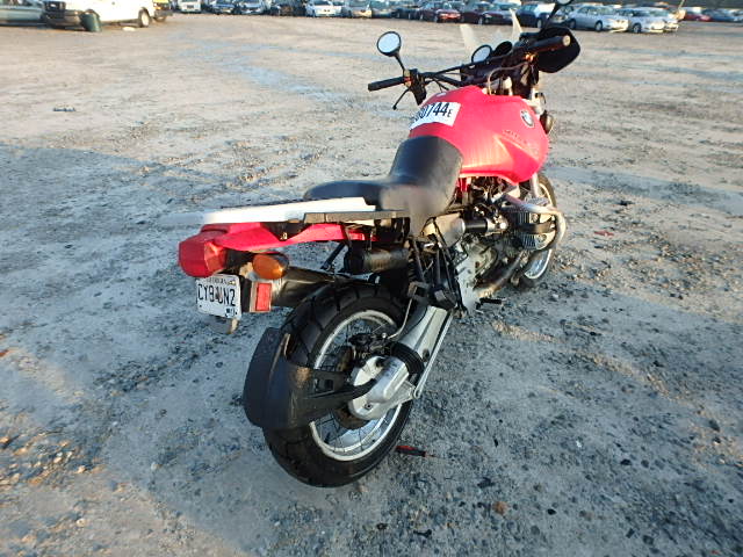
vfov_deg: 63.4
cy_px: 278
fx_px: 451
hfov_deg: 79.0
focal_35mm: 21
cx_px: 372
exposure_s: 1/125
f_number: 3.5
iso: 125
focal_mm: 3.7
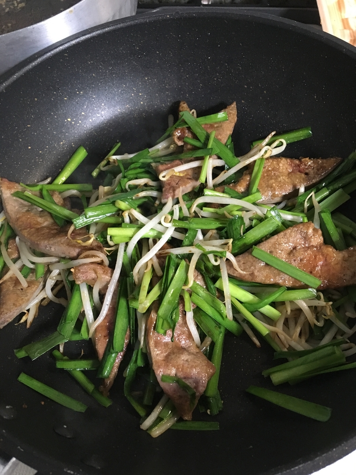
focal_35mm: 29
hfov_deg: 48.2
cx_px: 178
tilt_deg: -62.1
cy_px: 238
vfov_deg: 61.7
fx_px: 398
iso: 200
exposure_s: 1/15
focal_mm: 4.15
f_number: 2.2
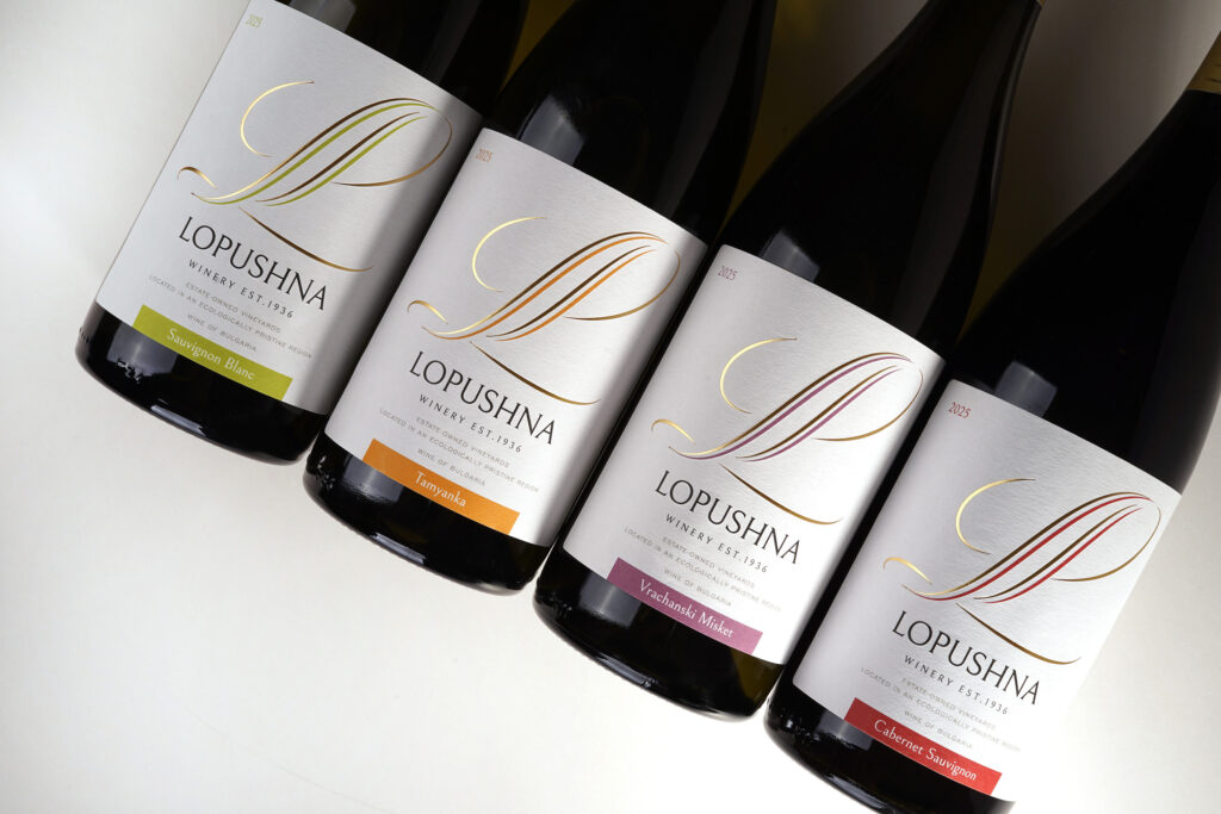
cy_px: 407
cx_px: 610
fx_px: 1696
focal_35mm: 50
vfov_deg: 27.0
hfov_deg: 39.6
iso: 125
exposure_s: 1/100
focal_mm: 50
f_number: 16
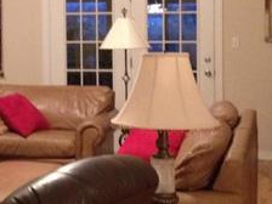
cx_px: 76
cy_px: 51
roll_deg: +1.0
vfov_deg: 14.7
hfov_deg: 19.5
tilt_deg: -3.1
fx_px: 786
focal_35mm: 100
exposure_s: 1/15
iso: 500
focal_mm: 4.28
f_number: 2.4
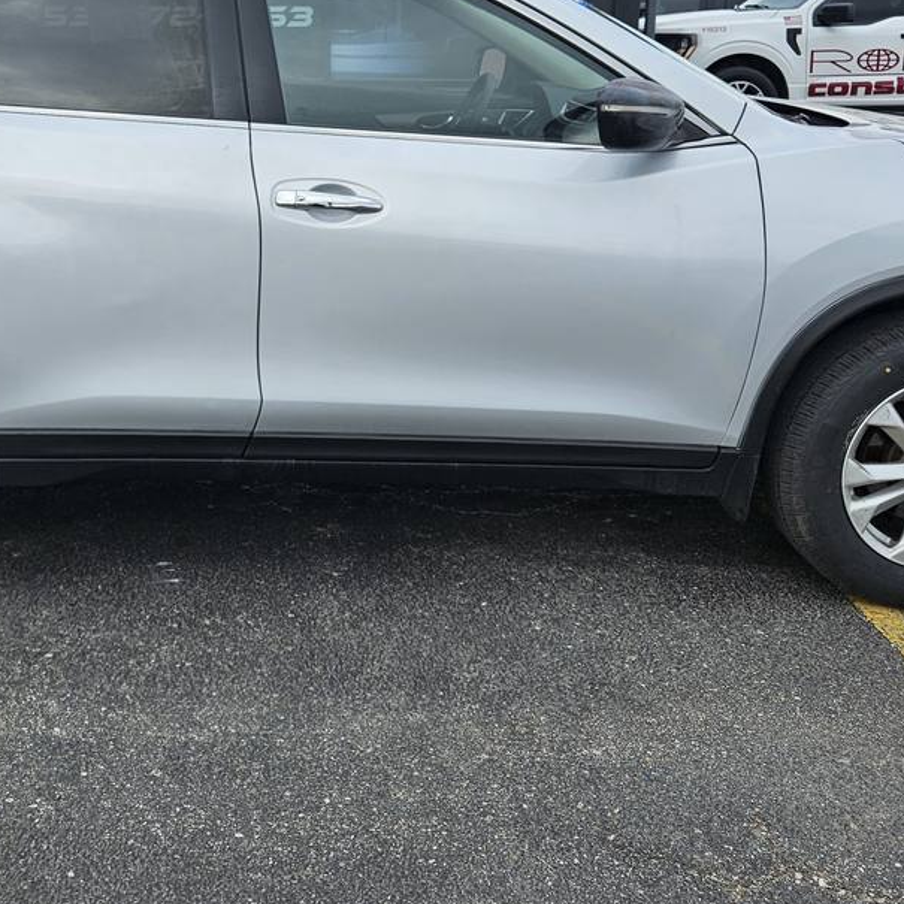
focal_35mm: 43
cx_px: 315
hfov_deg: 38.8
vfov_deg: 38.2
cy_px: 232
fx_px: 1270
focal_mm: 5.4
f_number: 1.8
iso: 25
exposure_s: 1/1093
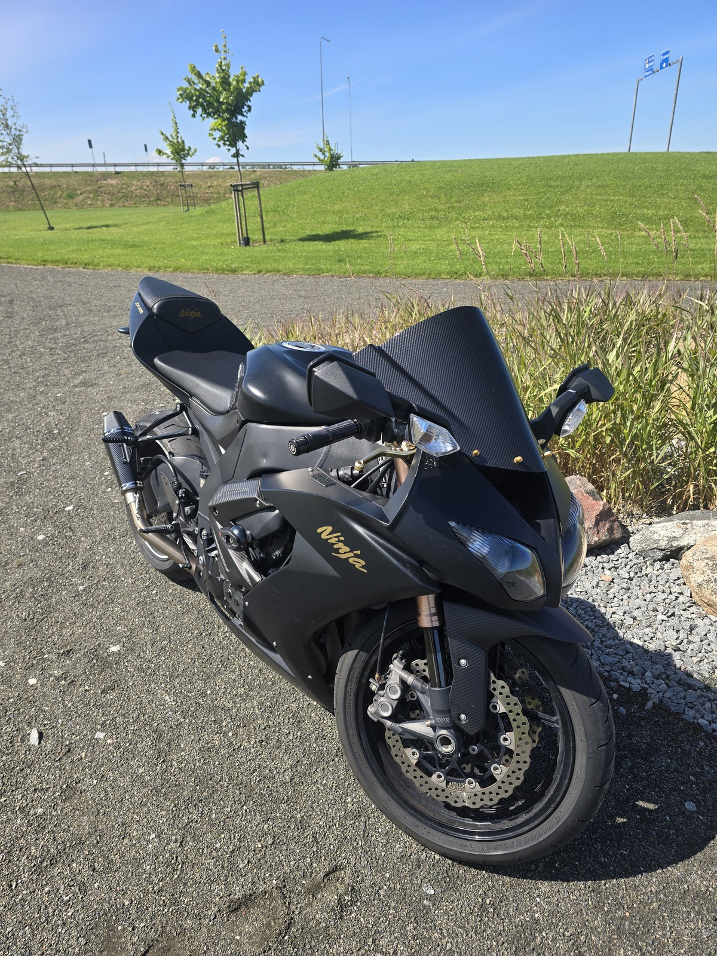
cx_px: 358
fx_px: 635
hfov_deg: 58.9
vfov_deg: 73.9
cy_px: 478
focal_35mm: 23
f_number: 1.7
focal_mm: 6.3
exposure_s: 1/521
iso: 12
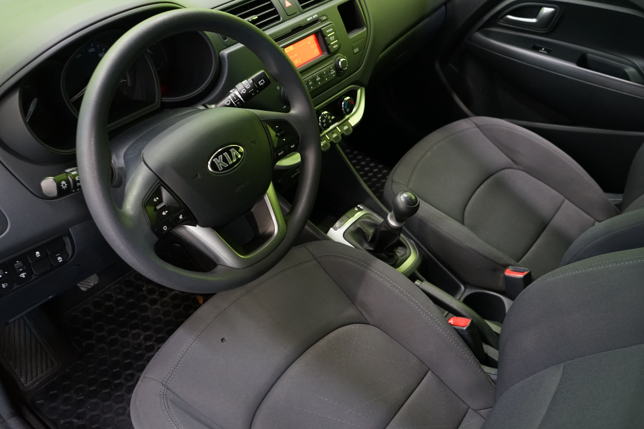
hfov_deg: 61.9
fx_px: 537
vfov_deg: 43.6
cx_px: 322
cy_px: 214
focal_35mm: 30
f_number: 5
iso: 2000
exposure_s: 1/20
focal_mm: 30
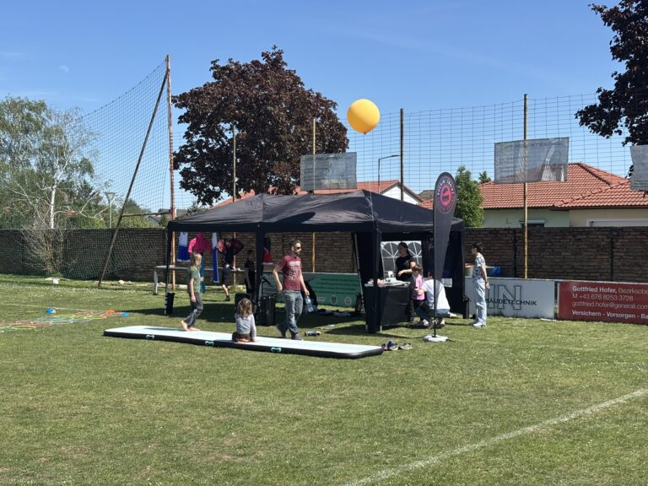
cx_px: 324
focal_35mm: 52
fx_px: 973
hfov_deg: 36.8
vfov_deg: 28.0
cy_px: 243
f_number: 1.6
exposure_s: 1/2105
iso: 32
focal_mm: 5.96
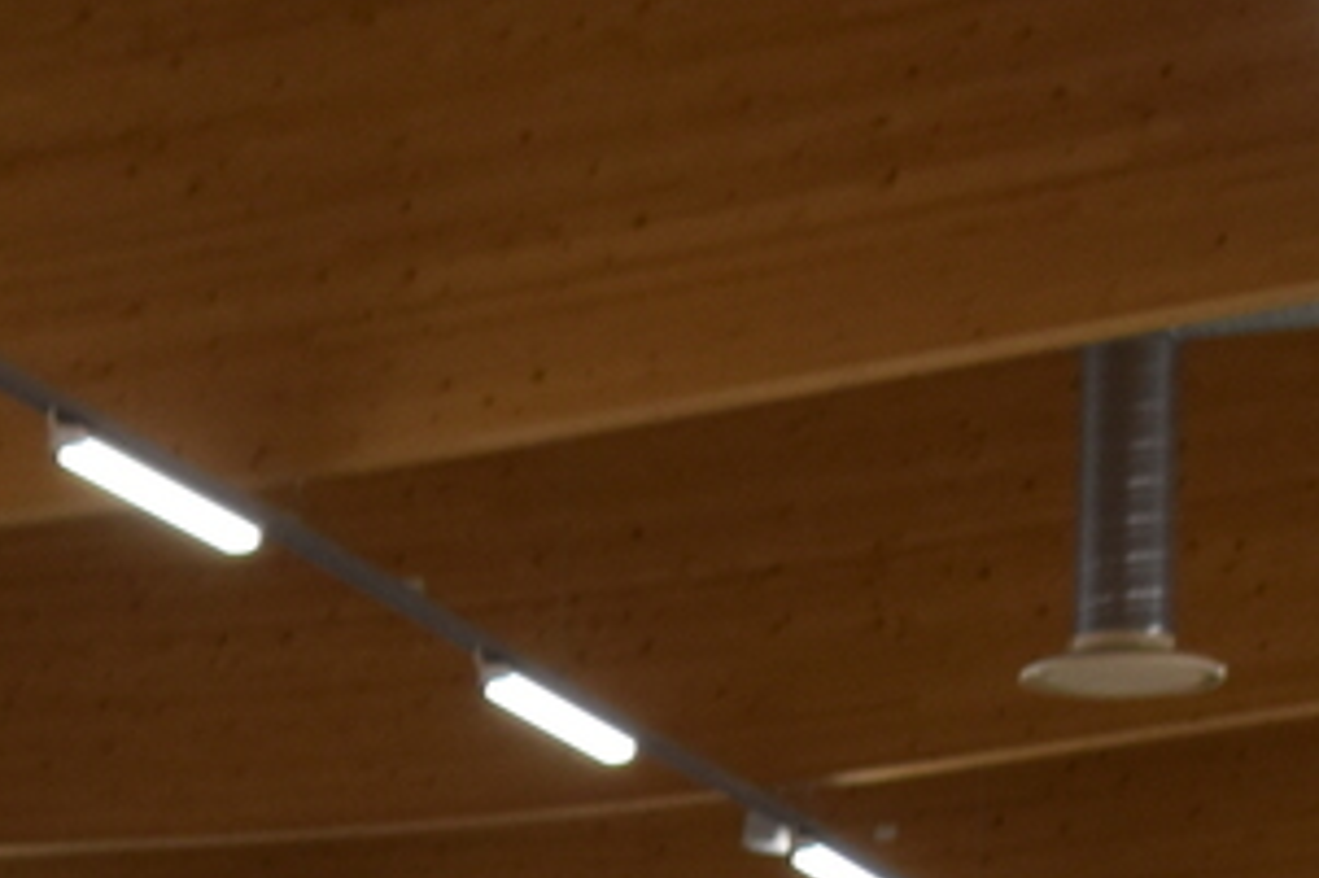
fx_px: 6481
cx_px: -1214
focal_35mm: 177
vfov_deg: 7.3
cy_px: 2053
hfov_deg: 10.7
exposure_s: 1/90
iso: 400
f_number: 4.8
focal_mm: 22
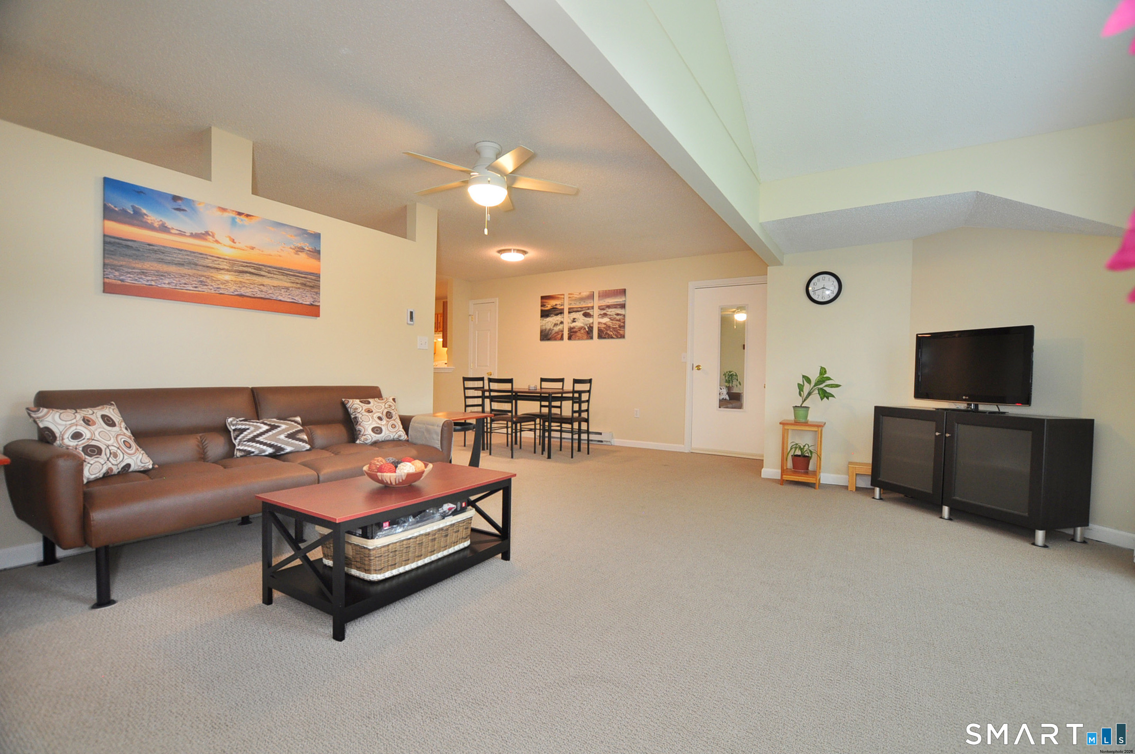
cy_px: 377
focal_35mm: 15
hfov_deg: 100.5
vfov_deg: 77.2
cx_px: 568
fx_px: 472
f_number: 4.5
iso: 400
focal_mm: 10
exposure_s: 1/30
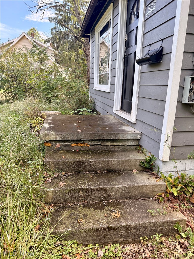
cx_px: 97
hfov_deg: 56.8
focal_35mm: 24
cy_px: 130
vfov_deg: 71.6
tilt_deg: -13.3
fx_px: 179
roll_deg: -1.8
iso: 100
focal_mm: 6.76
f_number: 1.78
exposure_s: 1/671
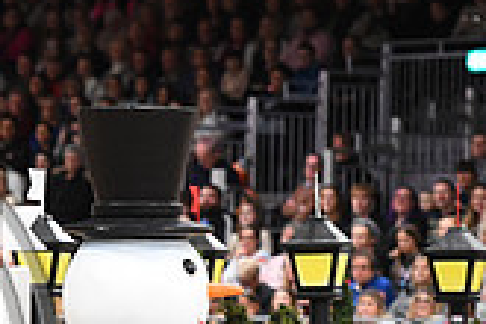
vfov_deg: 2.8
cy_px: 336
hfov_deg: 4.2
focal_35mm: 492
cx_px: -277
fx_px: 6641
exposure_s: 1/800
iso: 5000
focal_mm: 140
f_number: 3.5
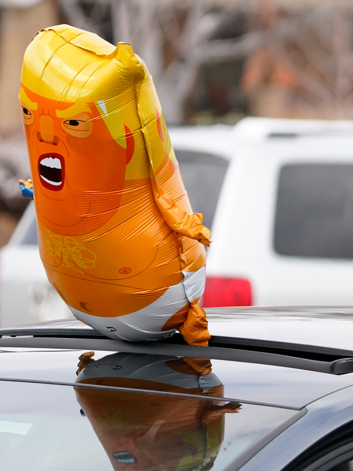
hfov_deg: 3.2
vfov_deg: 4.3
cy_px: 261
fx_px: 6326
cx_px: 492
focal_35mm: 465
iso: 200
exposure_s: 1/250
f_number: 5.6
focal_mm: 207
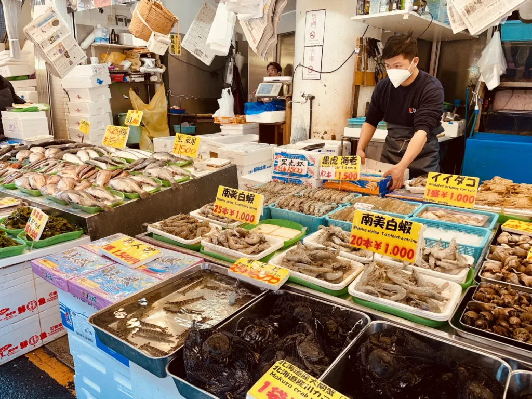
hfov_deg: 67.3
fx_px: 400
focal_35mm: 26
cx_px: 266
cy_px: 200
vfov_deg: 53.1
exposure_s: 1/181
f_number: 1.6
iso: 32
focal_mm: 4.2
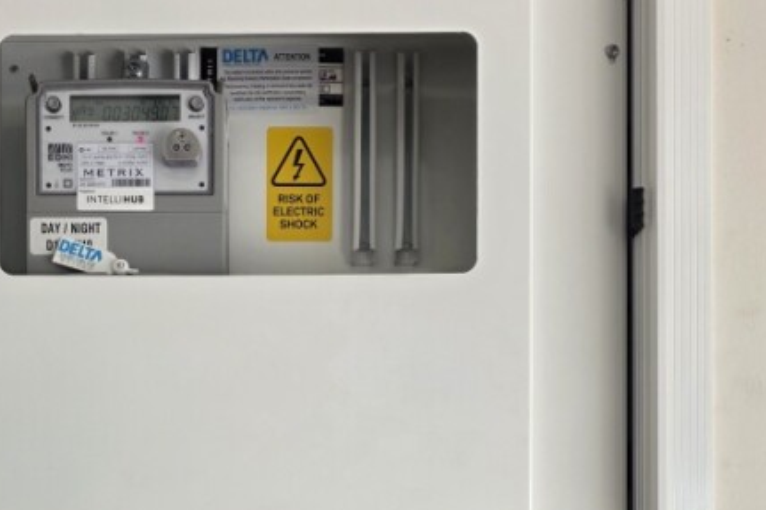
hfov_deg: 38.8
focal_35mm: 50
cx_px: 218
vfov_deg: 24.3
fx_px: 1063
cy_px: 626
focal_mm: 6.25
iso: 80
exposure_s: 1/180
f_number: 1.7
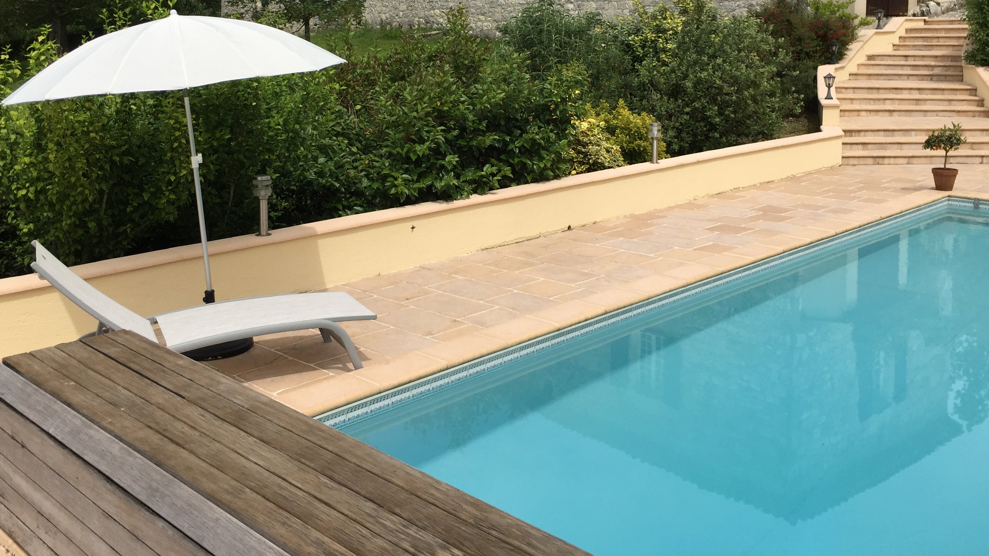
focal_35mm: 36
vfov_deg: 32.2
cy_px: 136
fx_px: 944
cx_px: 472
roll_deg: -1.6
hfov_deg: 55.3
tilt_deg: -7.0
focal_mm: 4.15
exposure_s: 1/2475
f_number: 2.2
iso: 32
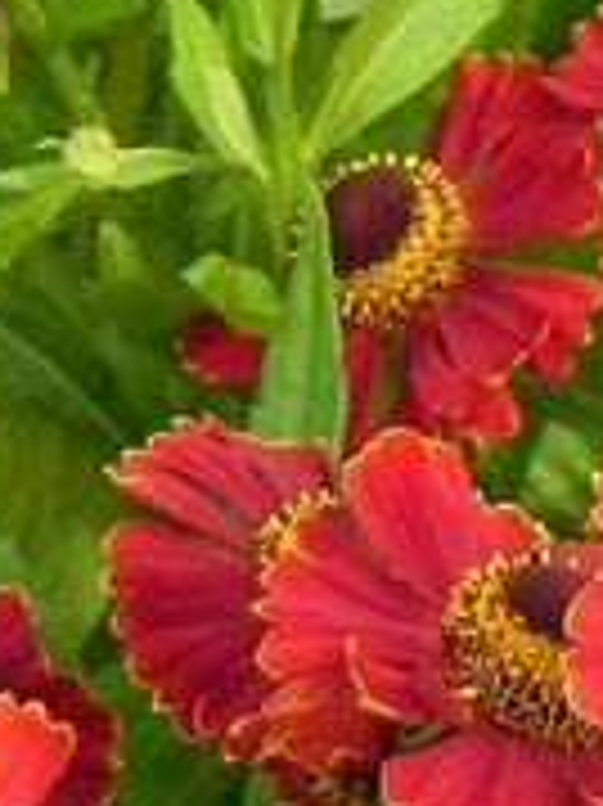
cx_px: 279
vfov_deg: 6.6
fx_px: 6860
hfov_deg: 5.0
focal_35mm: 295
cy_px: 1337
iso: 160
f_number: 4
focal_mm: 11.8
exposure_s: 1/320
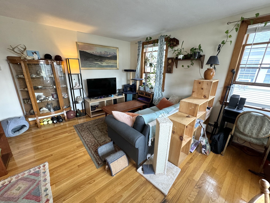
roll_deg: -1.1
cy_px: 102
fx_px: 109
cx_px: 135
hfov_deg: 102.1
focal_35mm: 14
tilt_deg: -17.4
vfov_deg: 85.7
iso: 250
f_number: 2.2
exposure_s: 1/60
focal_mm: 2.22
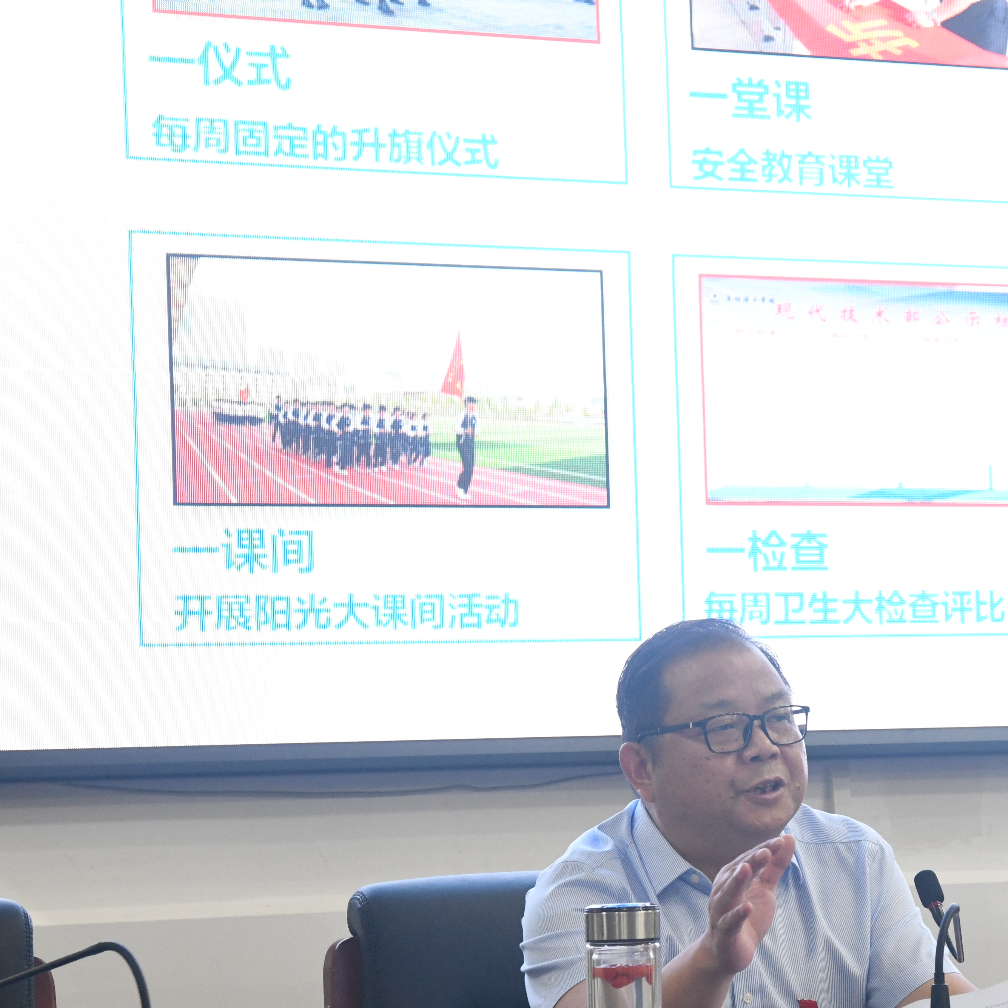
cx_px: 874
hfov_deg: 12.8
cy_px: 604
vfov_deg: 12.9
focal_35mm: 135
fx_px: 4448
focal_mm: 65
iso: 2500
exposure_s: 1/60
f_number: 7.1
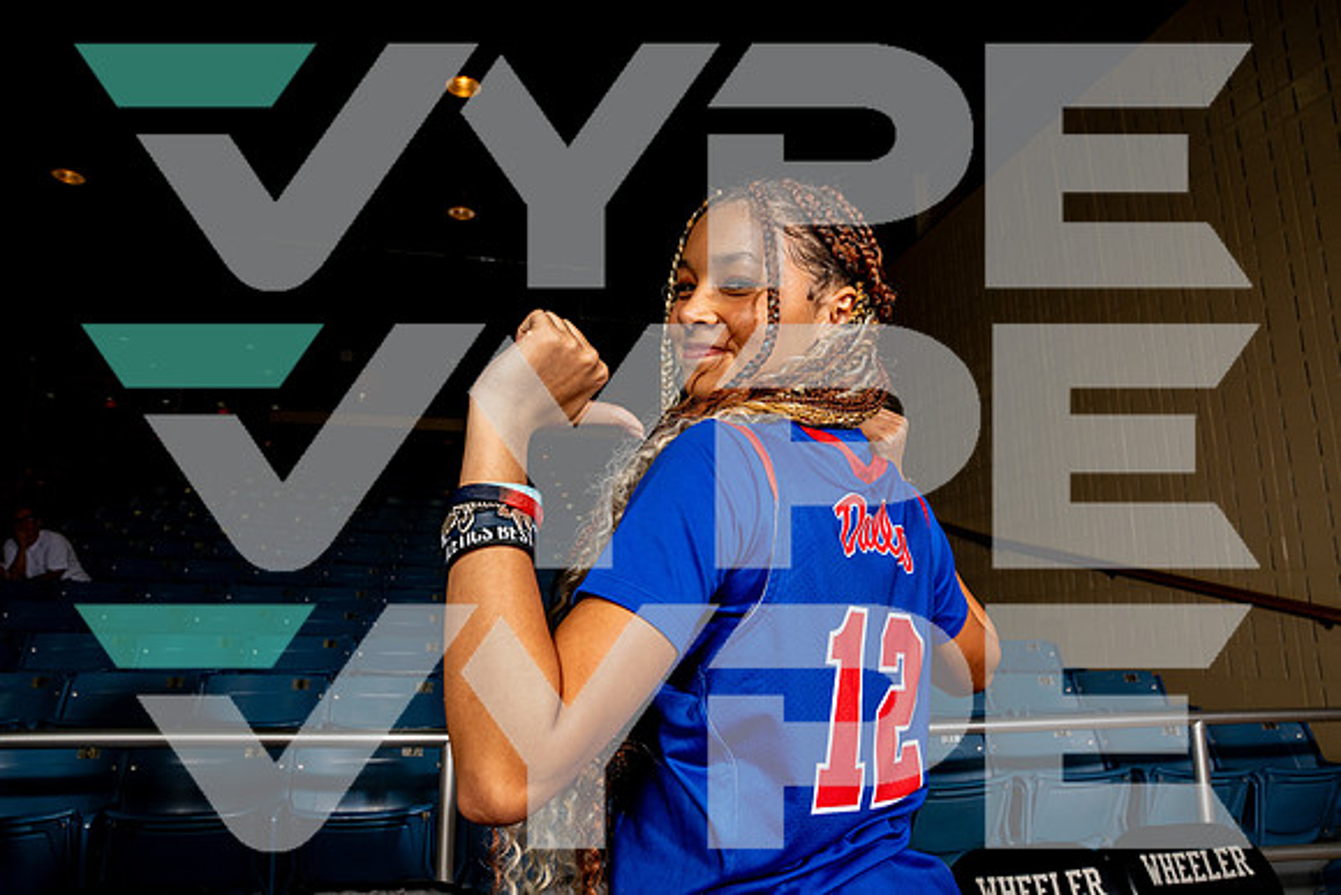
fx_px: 894
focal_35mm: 24
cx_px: 670
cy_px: 448
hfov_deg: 73.7
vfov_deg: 53.2
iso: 250
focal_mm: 24
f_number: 7.1
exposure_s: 1/125
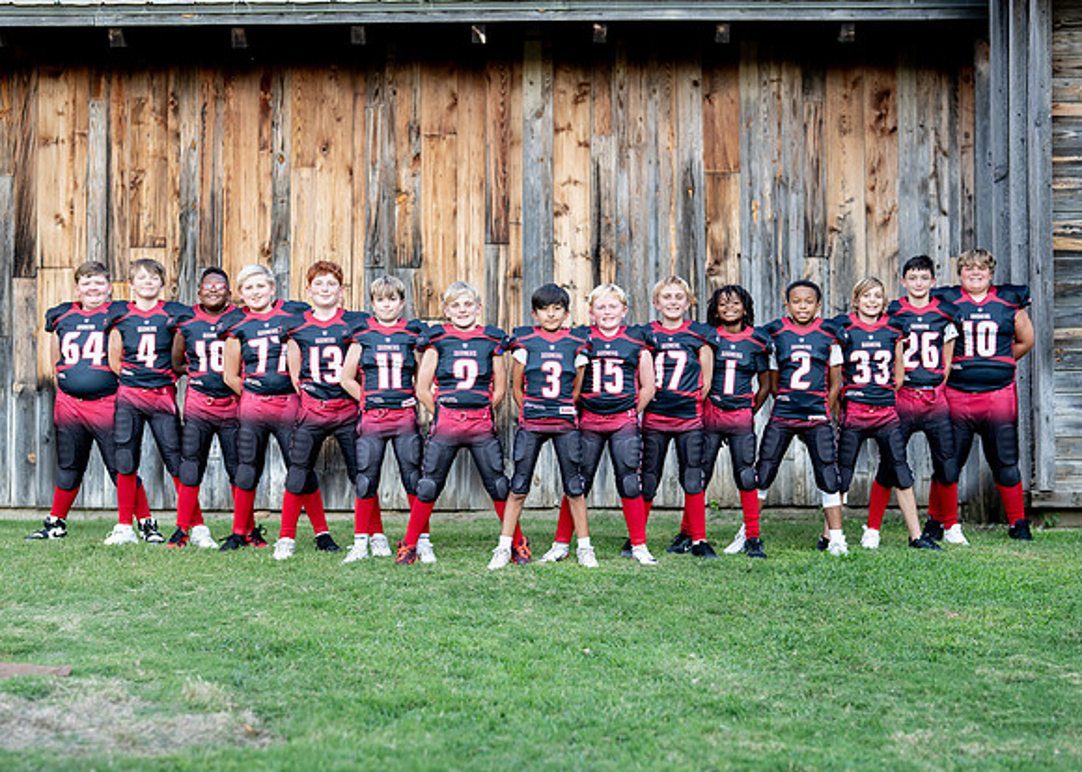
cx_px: 514
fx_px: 1797
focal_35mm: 58
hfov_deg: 33.5
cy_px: 428
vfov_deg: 24.2
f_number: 1.8
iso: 400
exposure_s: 1/1000
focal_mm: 50
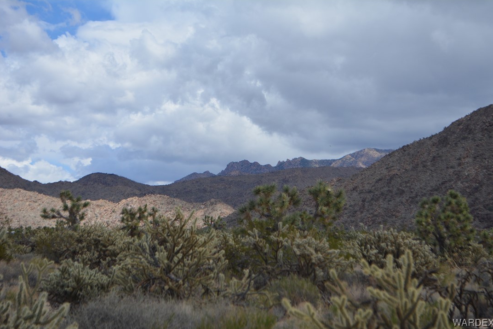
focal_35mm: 84
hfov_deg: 24.3
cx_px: 247
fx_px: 1143
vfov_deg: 16.3
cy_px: 165
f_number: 7.1
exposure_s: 1/1600
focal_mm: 55
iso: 400
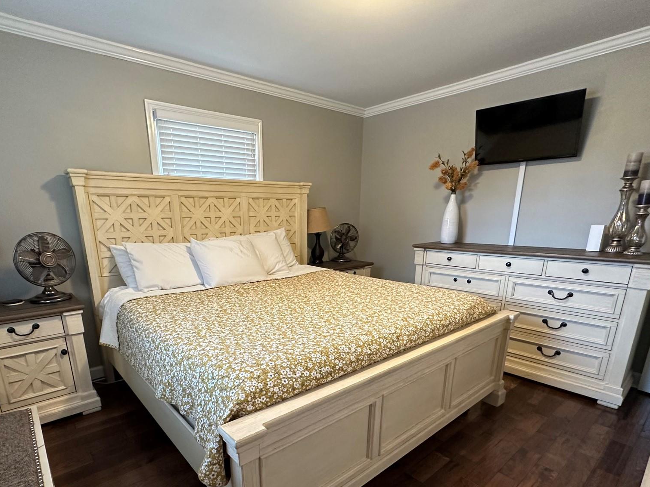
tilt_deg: -16.2
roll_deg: +0.2
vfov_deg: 67.2
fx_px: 357
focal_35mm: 19
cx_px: 295
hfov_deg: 84.4
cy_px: 315
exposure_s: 1/60
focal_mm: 2.22
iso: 320
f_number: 2.2
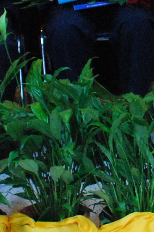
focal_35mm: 147
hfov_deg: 9.3
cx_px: 153
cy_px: -105
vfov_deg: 13.3
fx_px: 944
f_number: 5.6
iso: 1600
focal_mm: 20
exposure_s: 1/25
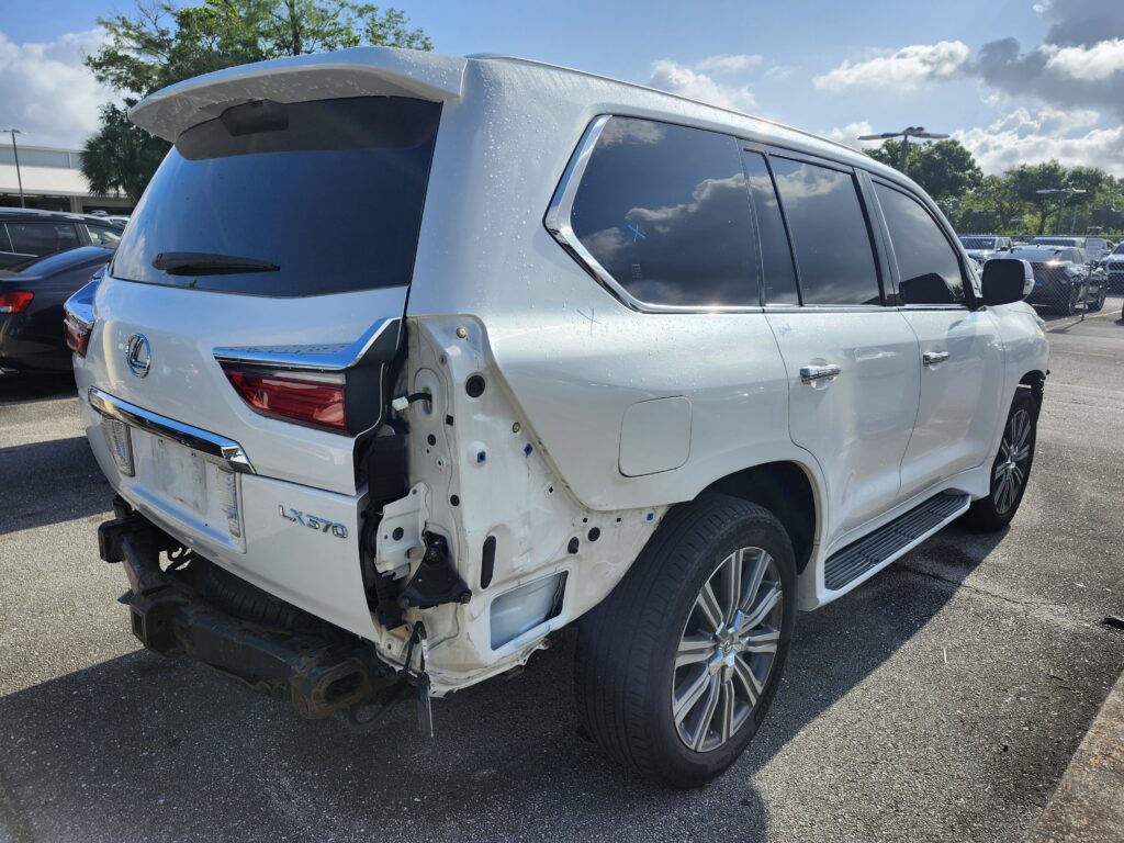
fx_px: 747
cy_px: 422
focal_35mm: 23
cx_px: 562
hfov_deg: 73.9
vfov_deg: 58.9
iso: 25
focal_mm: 5.54
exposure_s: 1/1780
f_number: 1.8
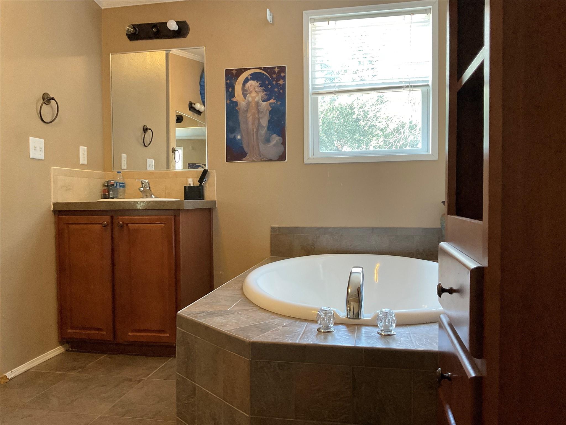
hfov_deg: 61.7
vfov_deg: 48.2
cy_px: 212
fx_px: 474
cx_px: 283
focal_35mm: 29
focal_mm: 3
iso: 160
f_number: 1.8
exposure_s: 1/60
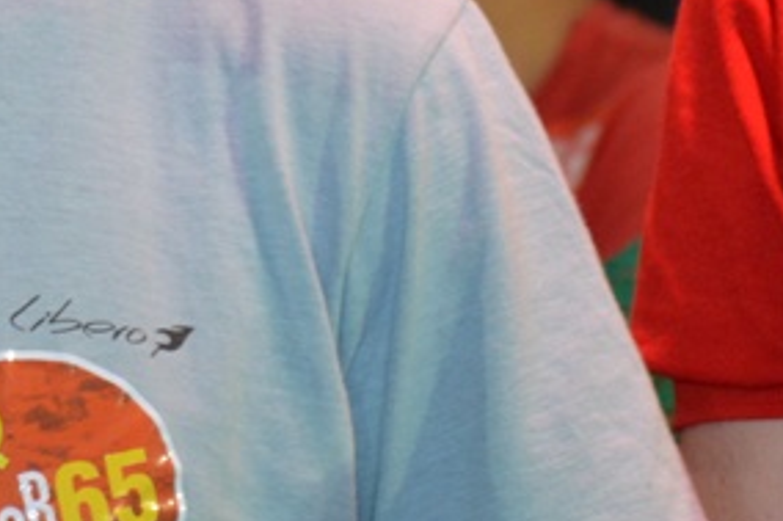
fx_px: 16455
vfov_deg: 1.8
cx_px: 19
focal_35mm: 757
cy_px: -156
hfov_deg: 2.7
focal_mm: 140
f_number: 5.6
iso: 800
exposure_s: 1/60
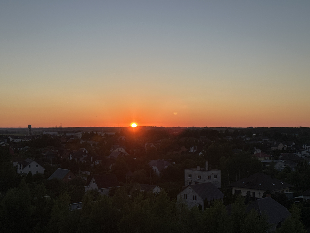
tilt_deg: +1.4
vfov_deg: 30.3
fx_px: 430
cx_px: 155
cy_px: 116
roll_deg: +0.5
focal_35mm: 48
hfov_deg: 39.7
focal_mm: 6.86
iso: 64
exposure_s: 1/1992
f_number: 1.78
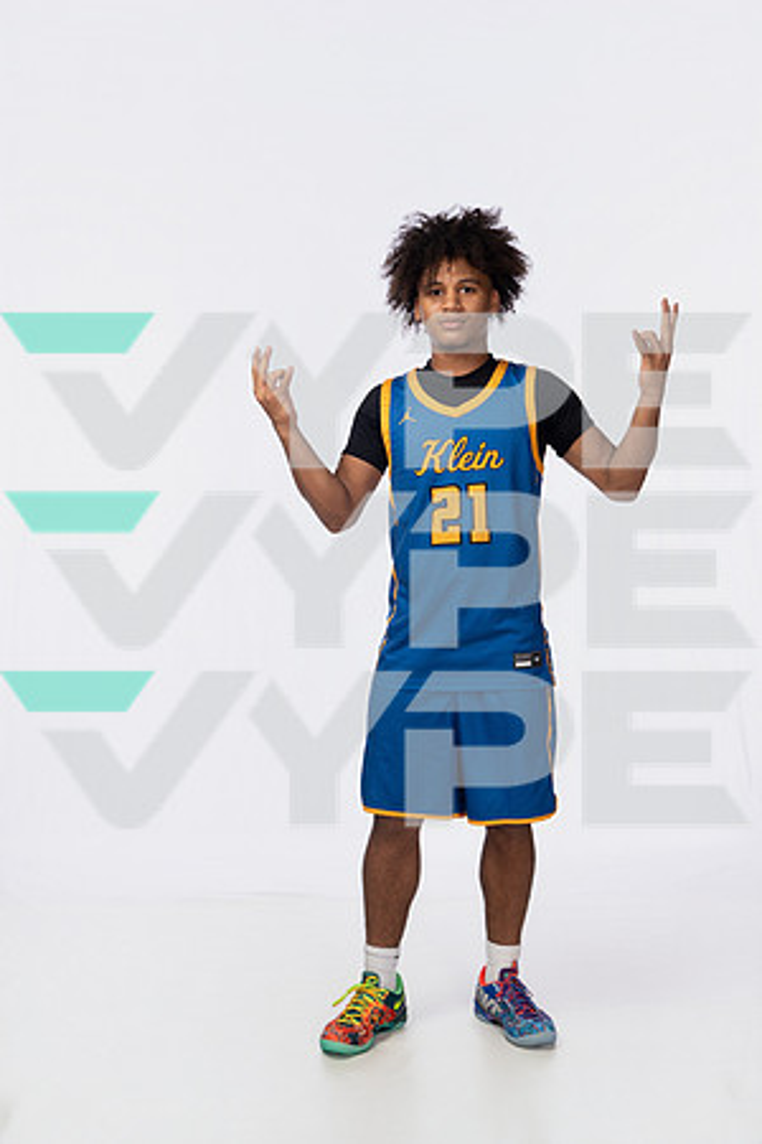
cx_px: 381
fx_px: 1587
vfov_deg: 39.6
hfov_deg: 27.0
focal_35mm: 50
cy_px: 572
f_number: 8
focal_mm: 50
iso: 800
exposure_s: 1/200
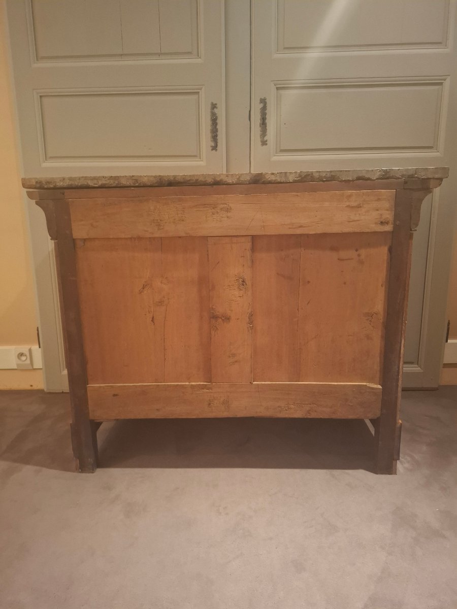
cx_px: 228
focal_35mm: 23
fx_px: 405
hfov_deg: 58.9
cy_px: 304
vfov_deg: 73.9
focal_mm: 5.54
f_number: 1.8
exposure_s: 1/25
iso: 800
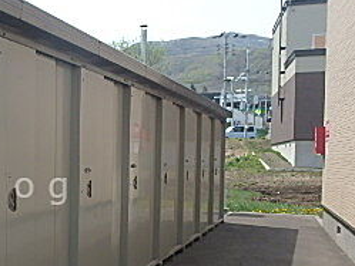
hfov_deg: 31.9
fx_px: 554
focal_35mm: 54
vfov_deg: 26.8
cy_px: 188
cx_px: -23
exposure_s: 1/800
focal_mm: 3.7
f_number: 3.5
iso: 125
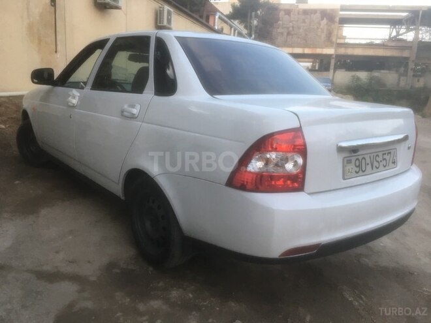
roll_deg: -3.2
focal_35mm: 29
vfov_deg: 48.2
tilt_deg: -13.6
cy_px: 162
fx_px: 361
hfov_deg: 61.7
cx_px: 216
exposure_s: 1/33
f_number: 2.2
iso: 25
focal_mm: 4.15
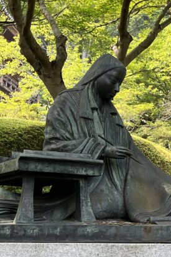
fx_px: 598
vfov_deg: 24.0
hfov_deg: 15.7
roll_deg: -1.0
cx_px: 199
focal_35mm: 84
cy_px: 178
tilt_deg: +3.9
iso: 40
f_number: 1.6
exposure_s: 1/164
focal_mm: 5.1
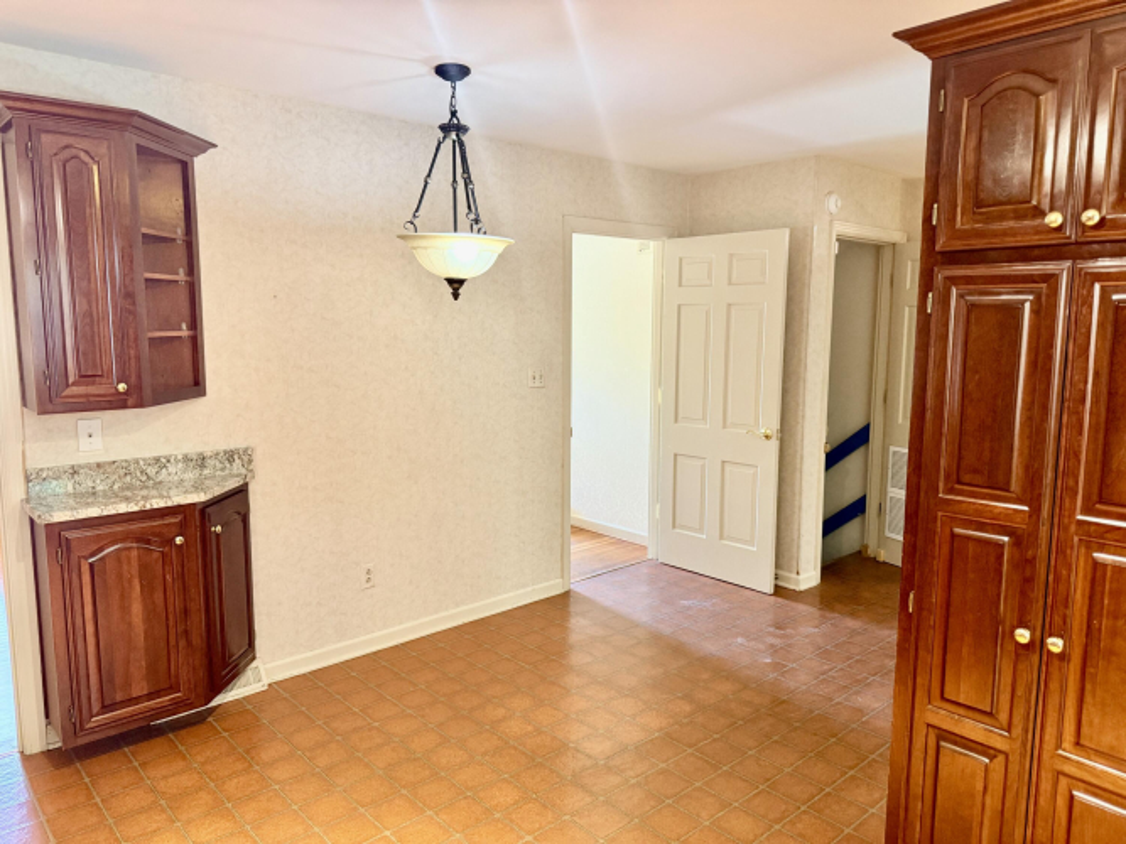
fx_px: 781
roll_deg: -0.5
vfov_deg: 56.8
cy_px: 422
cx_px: 563
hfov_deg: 71.6
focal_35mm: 24
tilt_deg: -7.1
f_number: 1.78
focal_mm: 6.76
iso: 400
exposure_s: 1/60
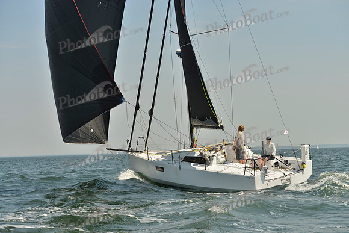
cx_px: 174
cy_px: 116
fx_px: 679
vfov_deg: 19.5
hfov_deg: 28.8
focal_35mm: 70
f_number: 6.3
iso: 200
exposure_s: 1/1250
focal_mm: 70
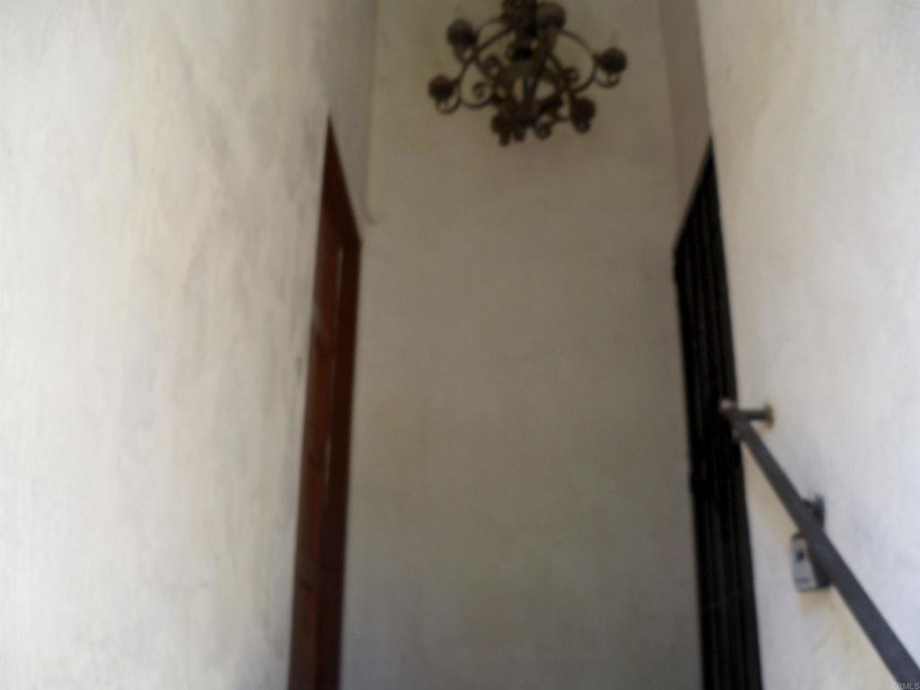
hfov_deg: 52.6
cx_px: 460
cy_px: 345
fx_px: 930
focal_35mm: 35
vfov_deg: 40.7
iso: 100
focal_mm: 6.2
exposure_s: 1/40
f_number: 3.5
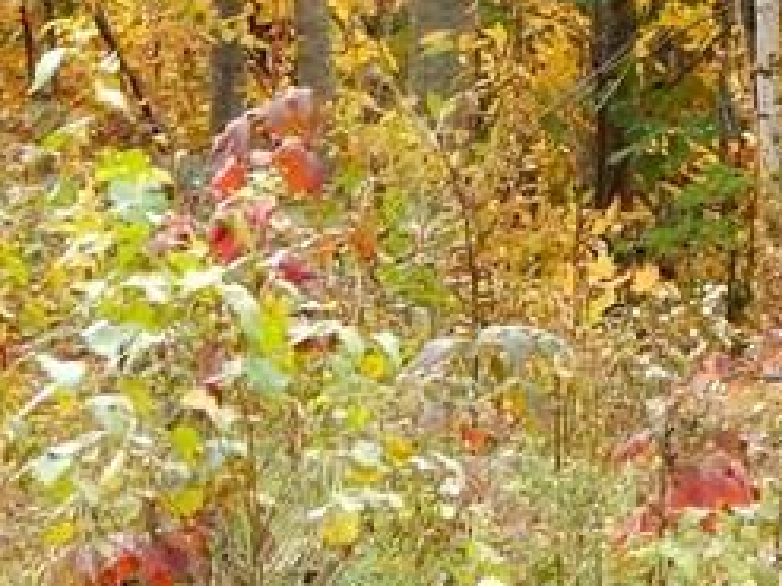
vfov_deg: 3.0
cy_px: -431
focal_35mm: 486
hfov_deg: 4.1
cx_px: 1285
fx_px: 10974
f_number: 5.6
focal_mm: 20.9
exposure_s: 1/80
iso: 125
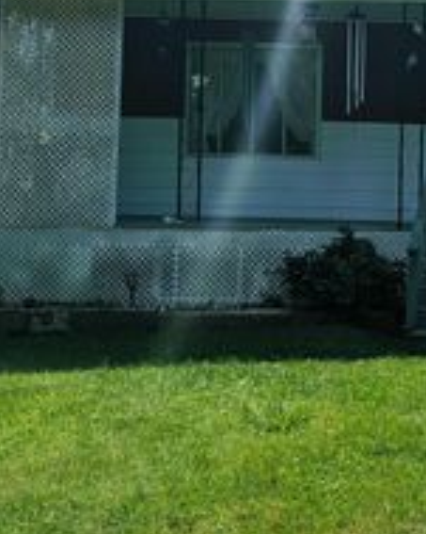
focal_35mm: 62
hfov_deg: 22.6
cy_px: 220
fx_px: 978
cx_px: 513
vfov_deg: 30.4
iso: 22
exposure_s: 1/1361
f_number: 1.68
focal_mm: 6.9
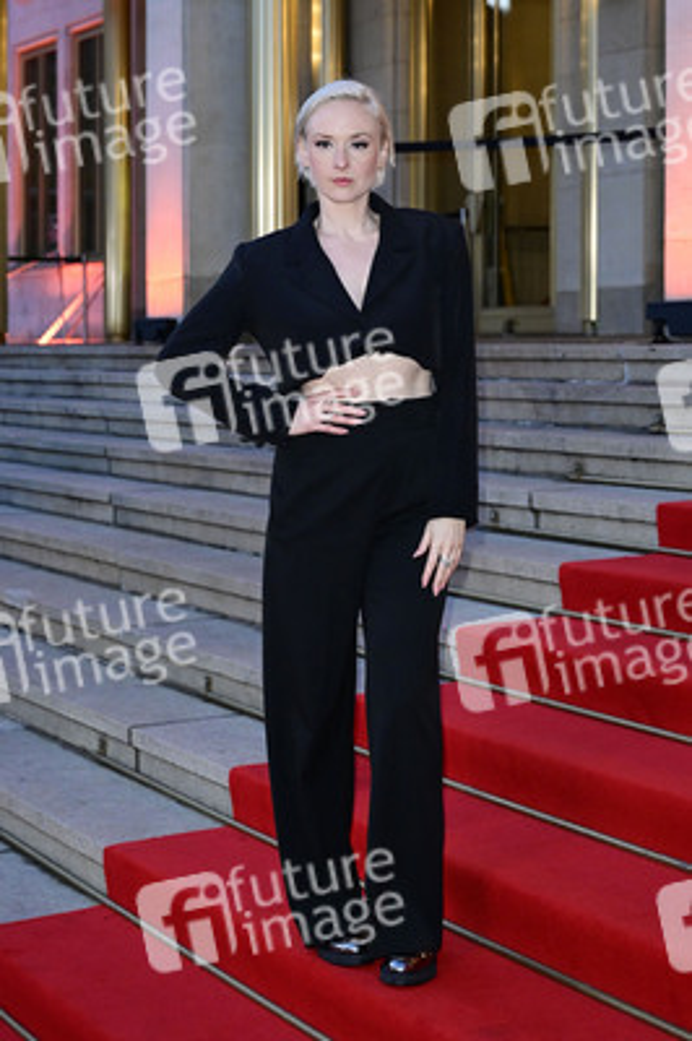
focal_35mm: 52
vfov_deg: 38.2
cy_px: 520
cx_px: 346
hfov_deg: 25.9
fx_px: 1502
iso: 4000
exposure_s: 1/200
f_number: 4.5
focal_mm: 52
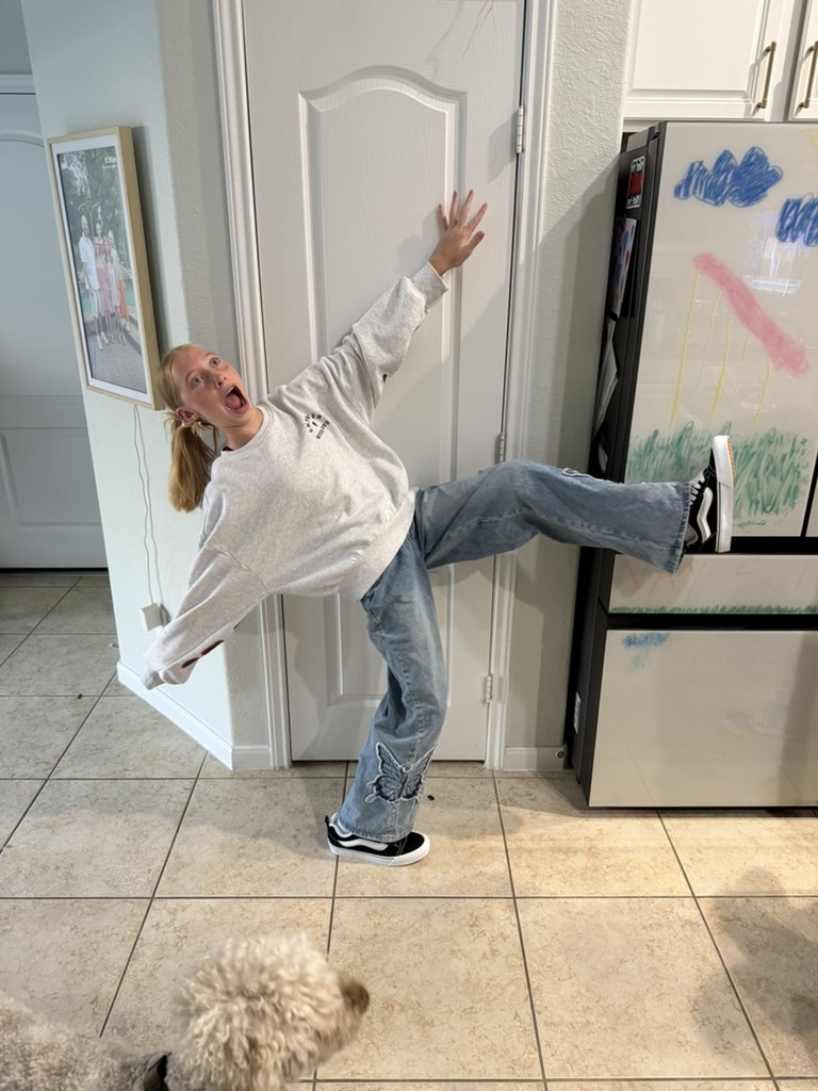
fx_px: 756
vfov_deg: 71.6
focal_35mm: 24
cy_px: 546
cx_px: 409
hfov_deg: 56.8
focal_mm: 6.76
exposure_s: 1/41
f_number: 1.78
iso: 200
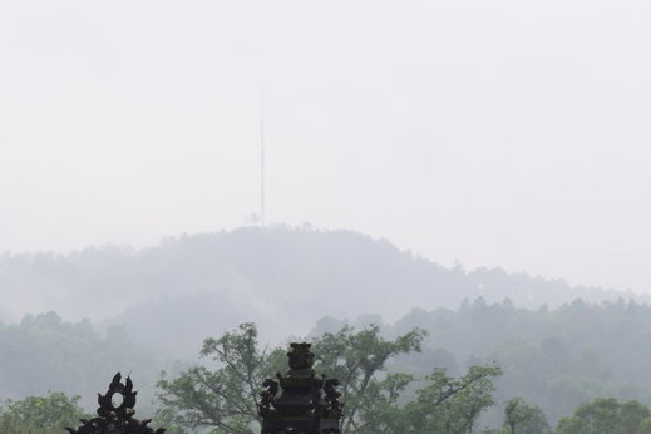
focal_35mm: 111
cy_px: 383
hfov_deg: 17.9
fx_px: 2007
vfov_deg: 12.3
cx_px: -33
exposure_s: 1/100
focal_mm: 32
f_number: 9
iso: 400
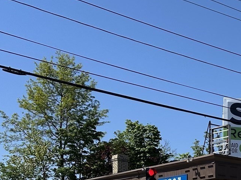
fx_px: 529
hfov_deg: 22.7
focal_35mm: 76
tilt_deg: +5.3
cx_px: 320
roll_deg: +0.4
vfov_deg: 18.3
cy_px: 218
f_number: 1.78
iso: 80
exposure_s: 1/5000
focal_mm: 6.86
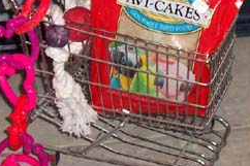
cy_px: -10
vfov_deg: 11.8
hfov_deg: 17.9
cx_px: 89
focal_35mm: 114
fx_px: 791
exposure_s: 1/60
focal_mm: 7
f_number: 3
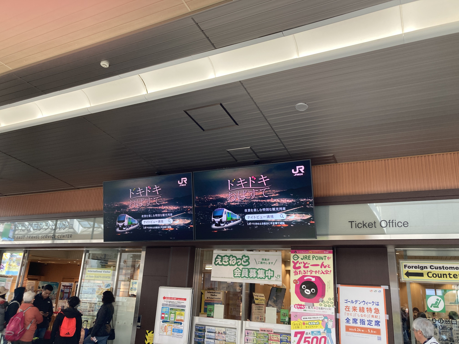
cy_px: 172
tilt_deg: +18.5
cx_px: 230
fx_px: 371
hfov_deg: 63.4
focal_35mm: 28
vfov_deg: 49.7
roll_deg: -3.8
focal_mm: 3.99
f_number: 1.8
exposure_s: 1/121
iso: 50
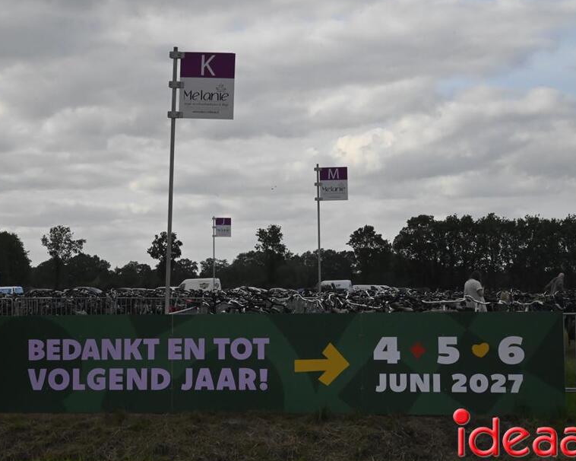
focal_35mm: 81
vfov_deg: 18.9
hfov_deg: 23.6
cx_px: 258
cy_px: 243
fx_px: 1380
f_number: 18
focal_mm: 66
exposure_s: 1/5000
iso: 8000
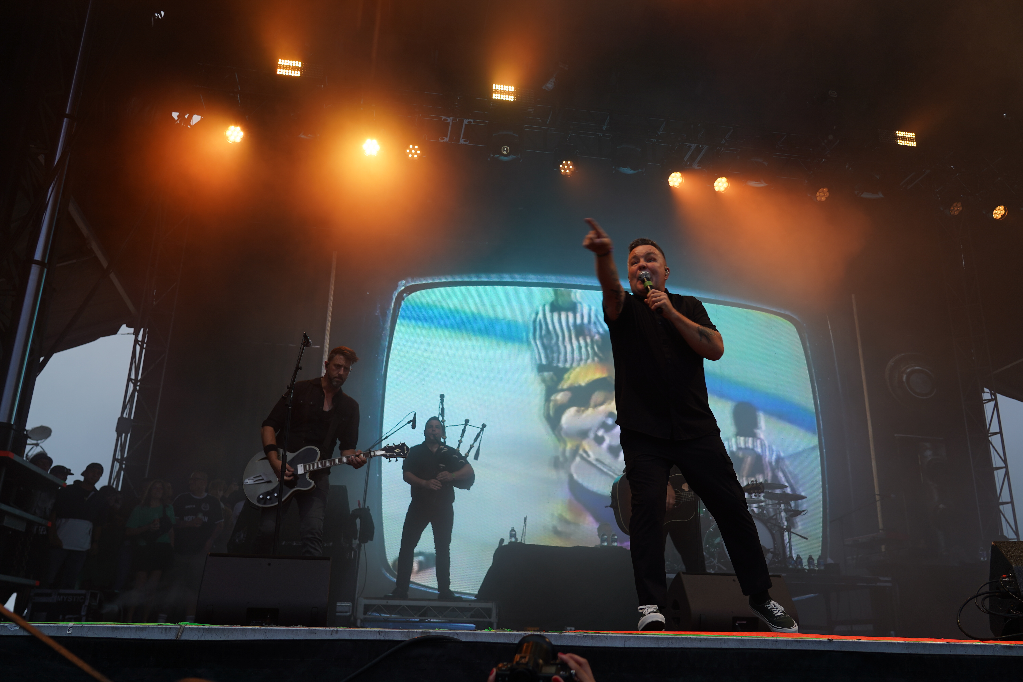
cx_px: 512
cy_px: 341
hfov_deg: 61.9
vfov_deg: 43.6
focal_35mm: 30
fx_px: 852
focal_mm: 30
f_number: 4
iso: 100
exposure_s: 1/60
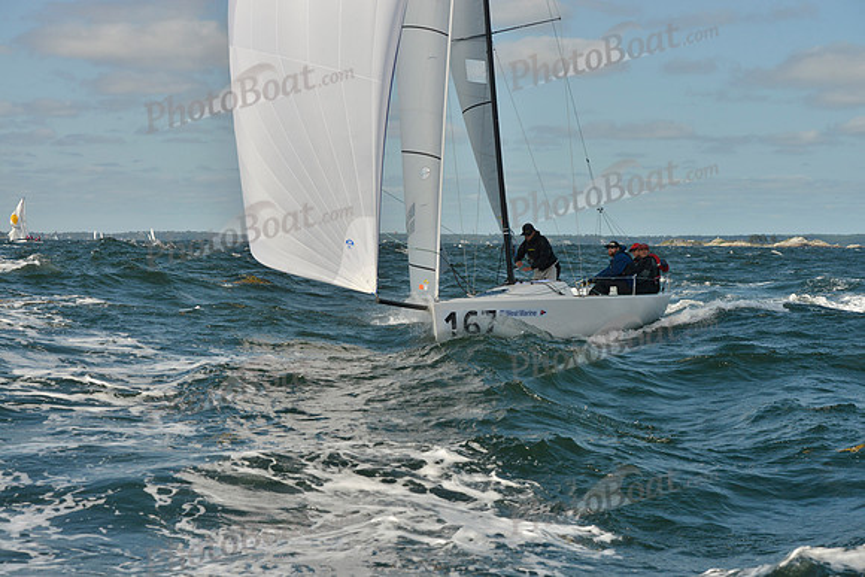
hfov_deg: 28.8
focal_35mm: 70
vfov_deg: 19.5
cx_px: 432
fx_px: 1682
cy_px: 288
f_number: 10
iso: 400
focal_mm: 70
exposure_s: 1/1600
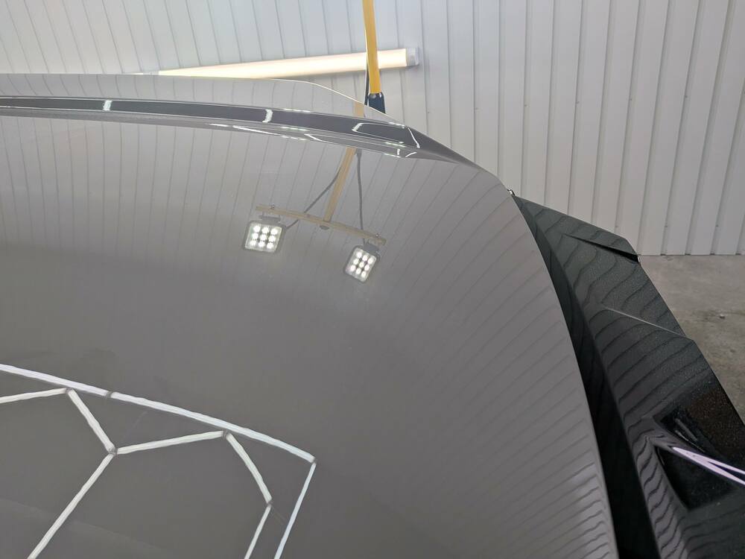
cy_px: 280
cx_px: 372
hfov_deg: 71.6
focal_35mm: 24
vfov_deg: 56.8
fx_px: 517
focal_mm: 4.53
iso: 33
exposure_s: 1/1923
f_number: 1.7
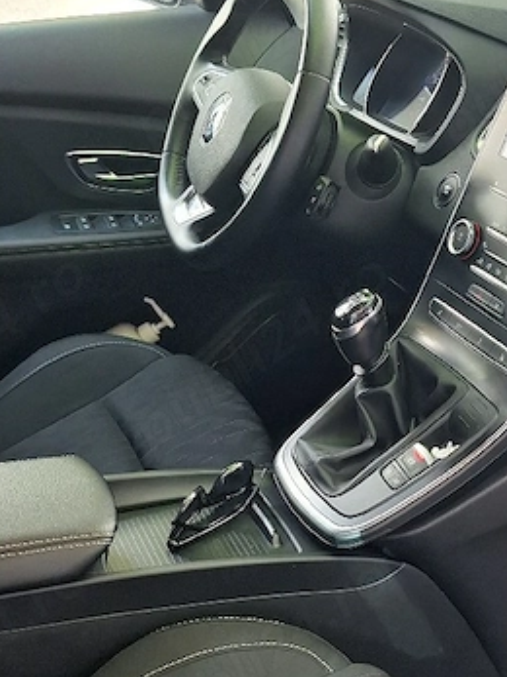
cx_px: 339
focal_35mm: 53
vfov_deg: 36.1
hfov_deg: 27.3
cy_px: 400
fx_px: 1036
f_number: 1.8
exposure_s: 1/50
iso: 50
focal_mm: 5.54
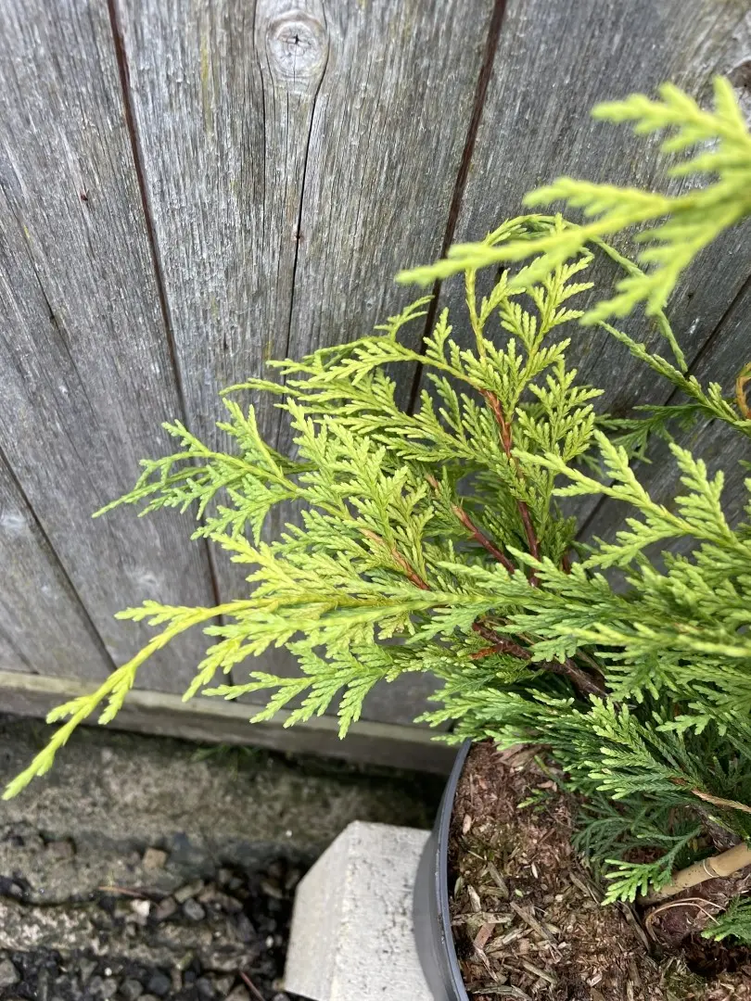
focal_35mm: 26
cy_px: 500
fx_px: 752
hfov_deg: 53.1
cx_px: 376
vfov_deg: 67.3
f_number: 1.6
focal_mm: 4.2
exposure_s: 1/128
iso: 32
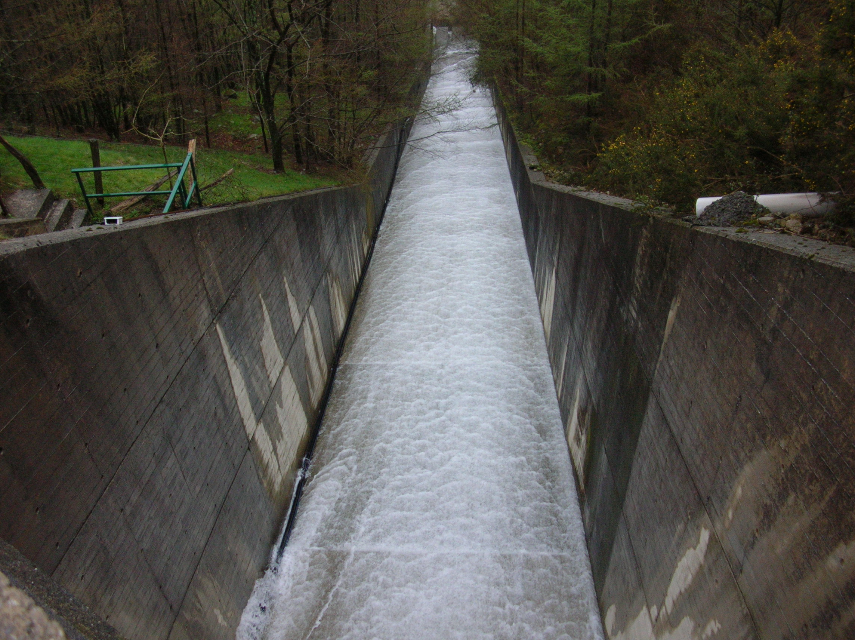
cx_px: 428
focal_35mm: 35
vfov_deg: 40.6
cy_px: 320
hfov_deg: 52.7
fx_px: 864
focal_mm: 5.8
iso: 127
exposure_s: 1/200
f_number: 2.8
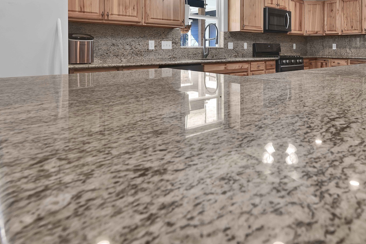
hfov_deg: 72.3
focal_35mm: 24
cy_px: 61
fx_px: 244
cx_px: 232
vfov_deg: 50.9
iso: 100
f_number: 8
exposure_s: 1/8
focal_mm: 15
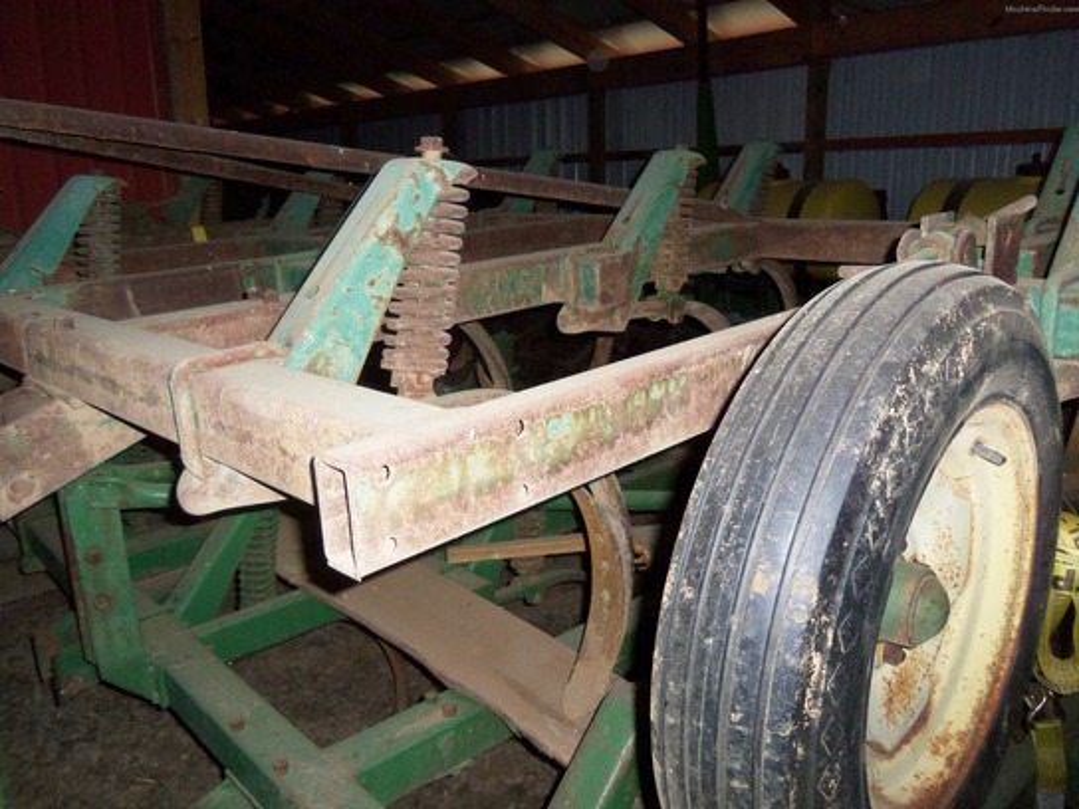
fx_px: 873
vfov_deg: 49.7
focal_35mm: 28
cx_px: 540
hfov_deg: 63.4
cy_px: 404
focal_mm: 5.1
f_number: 3.9
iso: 160
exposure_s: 1/40
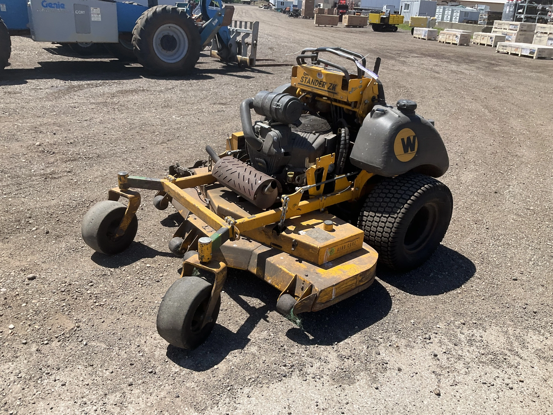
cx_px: 276
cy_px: 208
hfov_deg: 61.7
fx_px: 463
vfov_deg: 48.2
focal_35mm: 29
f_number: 1.8
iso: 25
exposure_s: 1/1412
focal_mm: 3
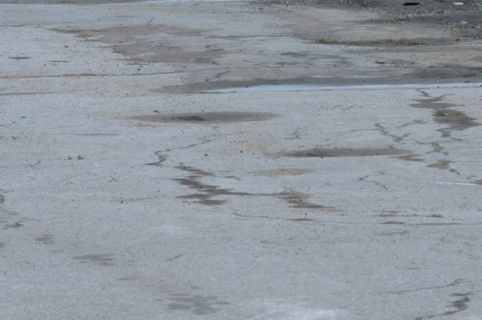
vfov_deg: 3.8
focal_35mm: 365
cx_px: 268
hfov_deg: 5.6
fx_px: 4884
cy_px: -7
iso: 800
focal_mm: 105
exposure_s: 1/640
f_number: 13
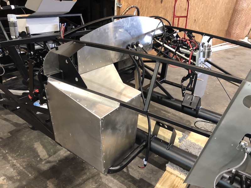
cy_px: 94
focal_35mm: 28
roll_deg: -3.0
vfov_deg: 49.7
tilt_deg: -25.0
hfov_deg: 63.4
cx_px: 126
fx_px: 203
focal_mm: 4
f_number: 1.8
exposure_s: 1/15
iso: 64
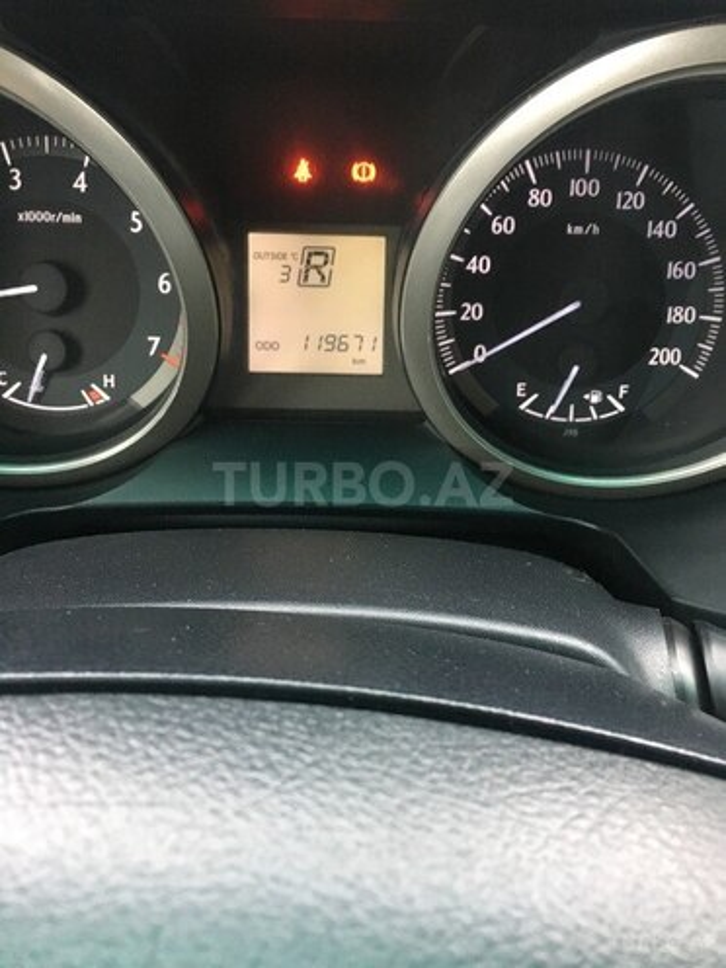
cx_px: 363
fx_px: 811
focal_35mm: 29
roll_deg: -2.9
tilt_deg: -40.2
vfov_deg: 61.7
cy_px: 484
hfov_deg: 48.2
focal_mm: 4.15
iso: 200
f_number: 2.2
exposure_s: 1/17
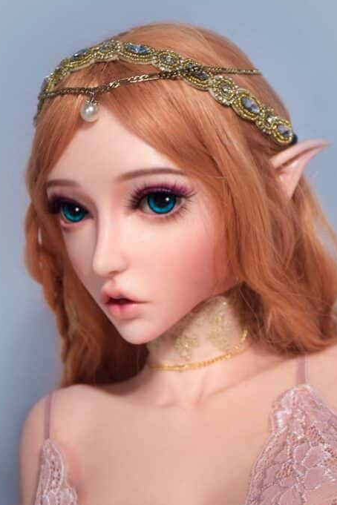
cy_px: 278
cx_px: 187
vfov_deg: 27.3
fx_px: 1039
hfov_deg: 18.4
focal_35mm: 74
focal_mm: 42
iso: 320
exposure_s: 1/60
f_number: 4.5
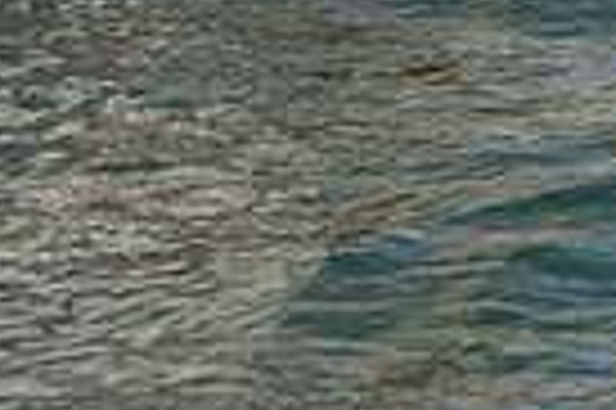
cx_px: 405
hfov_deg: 6.9
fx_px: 5076
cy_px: -385
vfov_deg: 4.6
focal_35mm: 297
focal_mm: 70
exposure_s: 1/800
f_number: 6.3
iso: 250
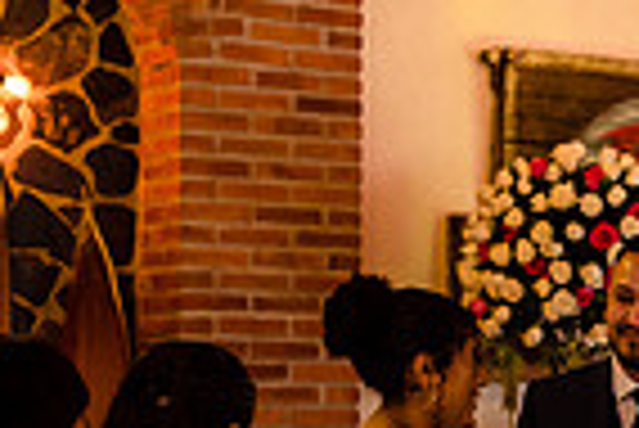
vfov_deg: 9.5
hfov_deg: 14.1
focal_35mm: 143
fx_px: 2541
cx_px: 652
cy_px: 439
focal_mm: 35
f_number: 2.8
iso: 1250
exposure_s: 1/125
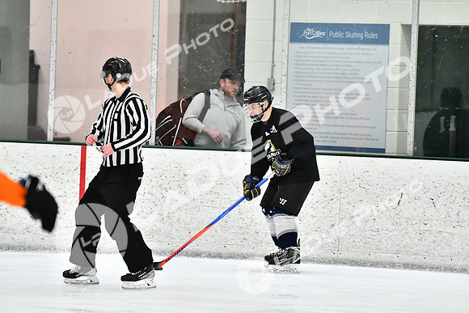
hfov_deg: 7.4
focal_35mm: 278
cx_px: 234
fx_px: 3616
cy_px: 156
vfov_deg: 5.0
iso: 5000
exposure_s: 1/1250
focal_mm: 185
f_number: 2.8
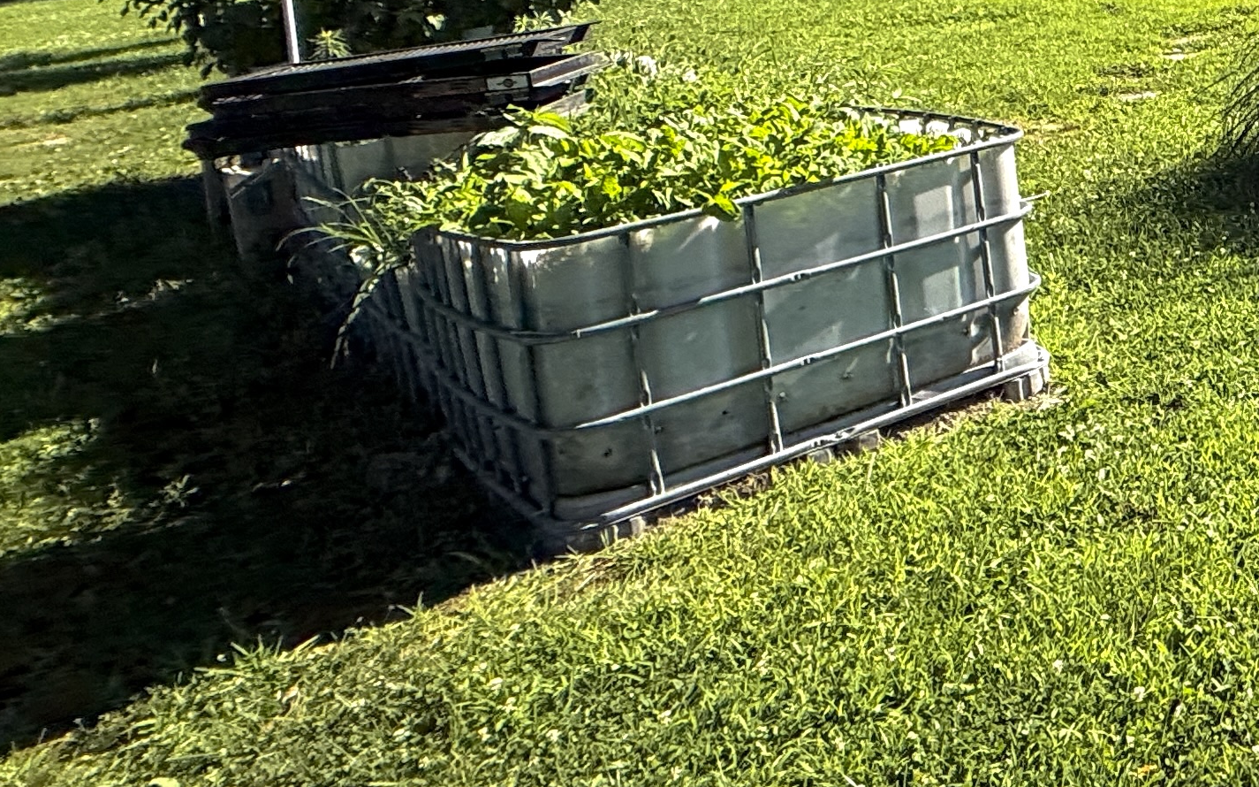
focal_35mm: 42
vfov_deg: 27.3
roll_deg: +1.2
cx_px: 1778
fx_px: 1441
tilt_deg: -2.2
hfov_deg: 31.2
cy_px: -132
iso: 64
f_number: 2.2
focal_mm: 2.22
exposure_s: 1/985
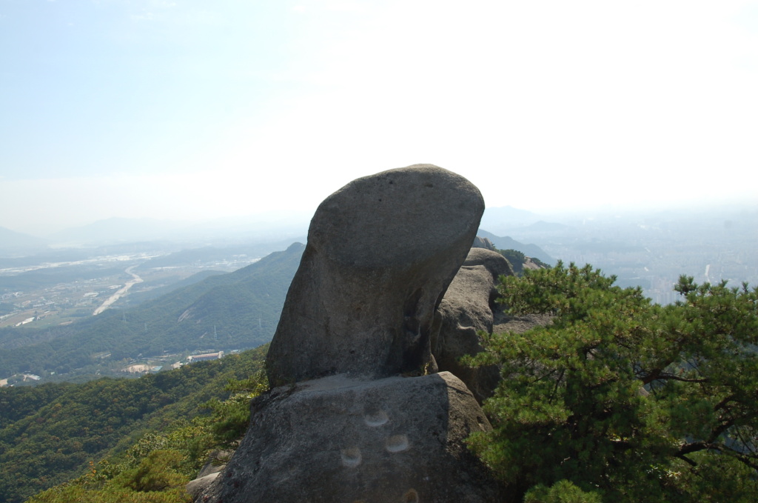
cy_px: 252
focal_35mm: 32
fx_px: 662
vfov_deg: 41.6
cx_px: 379
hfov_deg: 59.6
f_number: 9
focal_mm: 21
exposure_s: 1/320
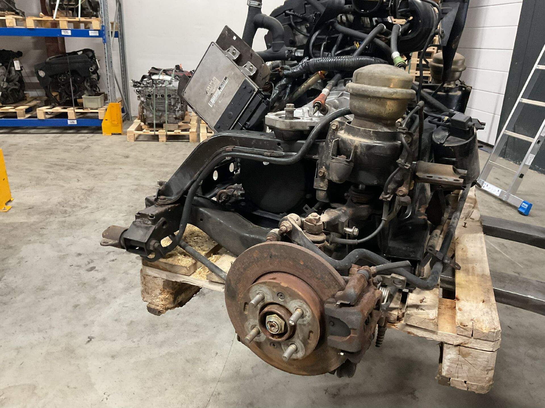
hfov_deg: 61.7
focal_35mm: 29
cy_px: 204
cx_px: 272
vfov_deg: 48.2
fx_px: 457
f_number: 1.8
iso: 250
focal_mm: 3
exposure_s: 1/33
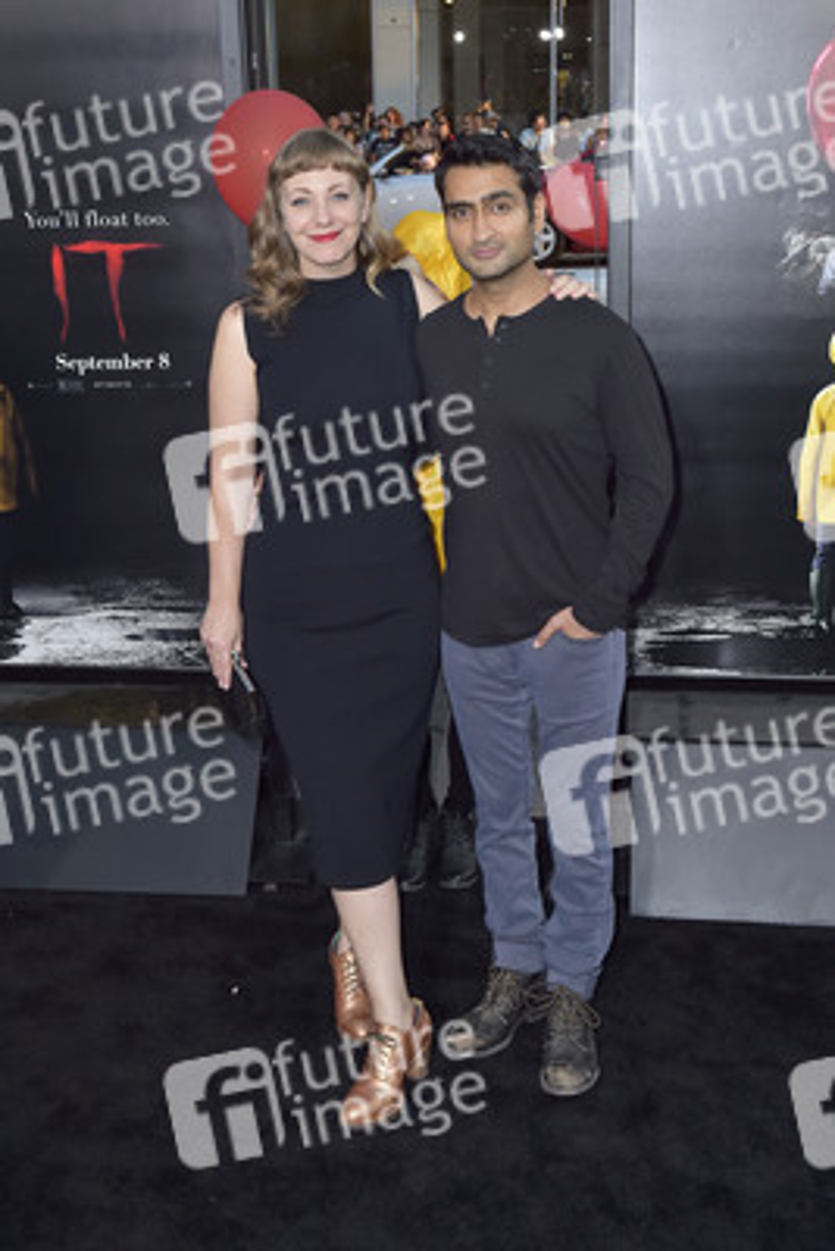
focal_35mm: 38
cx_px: 418
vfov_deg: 50.7
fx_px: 1321
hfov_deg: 35.1
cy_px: 626
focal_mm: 38
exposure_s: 1/250
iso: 640
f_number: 6.3
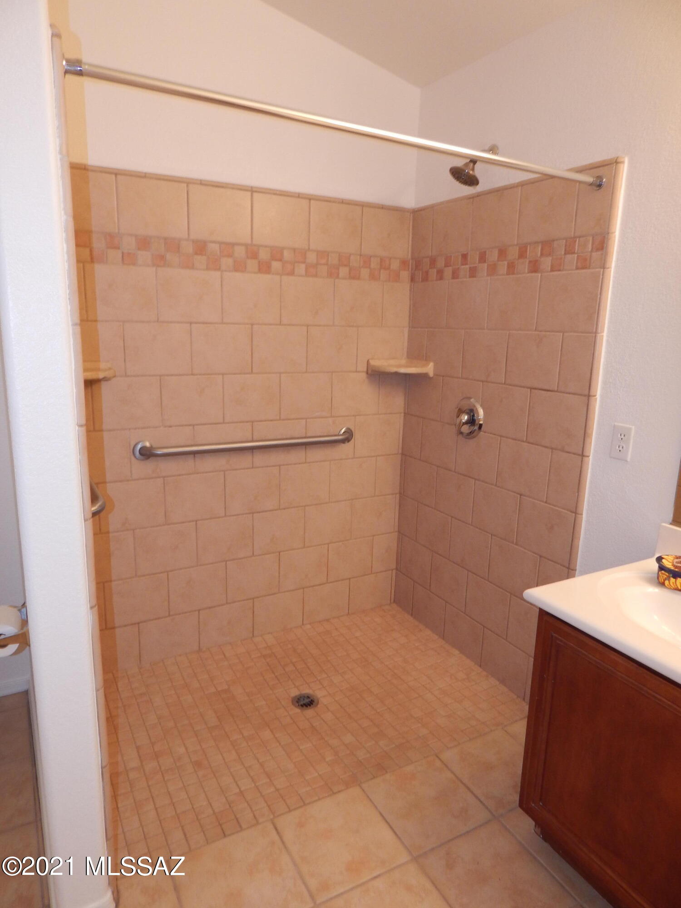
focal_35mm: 23
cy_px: 454
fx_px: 603
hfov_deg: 58.9
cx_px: 340
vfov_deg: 73.9
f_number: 3
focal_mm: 4
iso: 160
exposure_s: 1/30
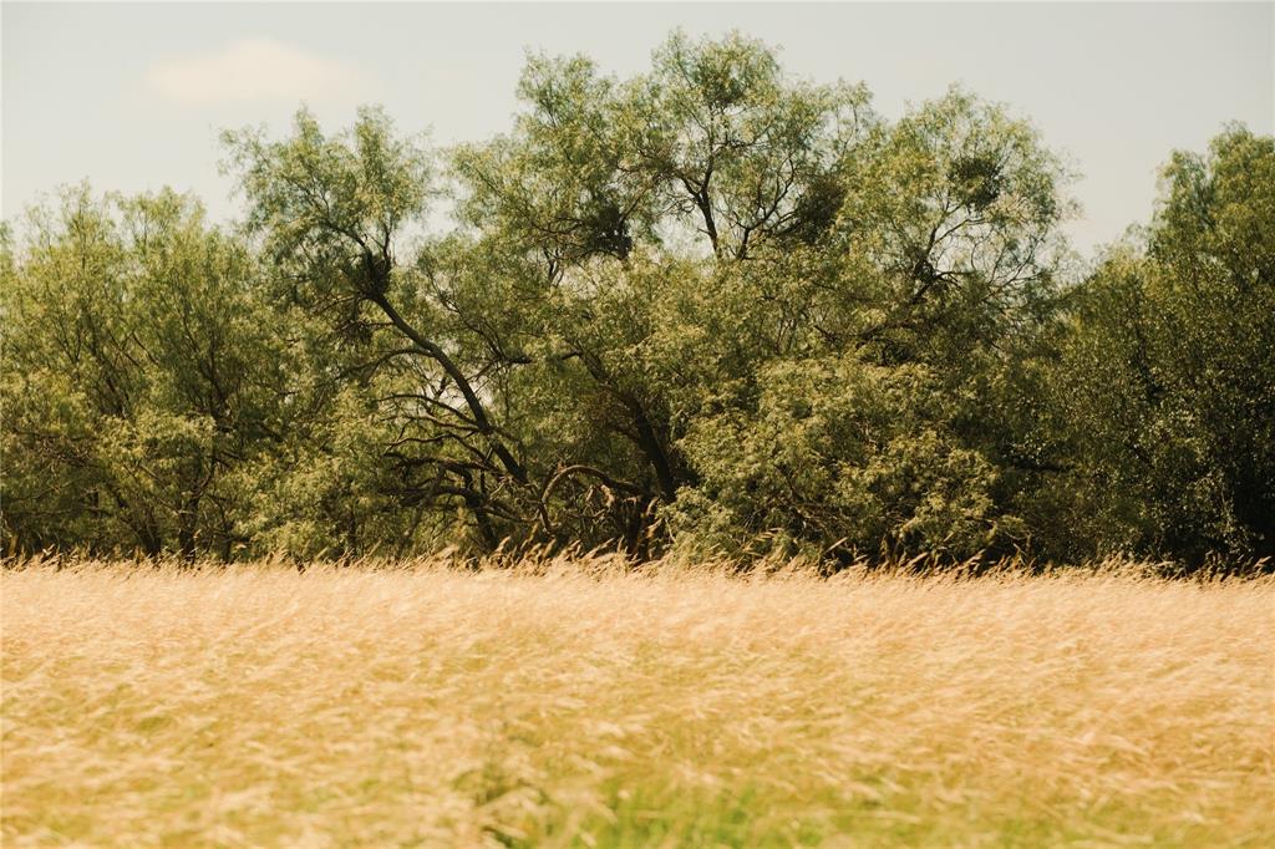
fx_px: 2974
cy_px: 424
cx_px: 638
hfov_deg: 24.2
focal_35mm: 84
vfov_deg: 16.3
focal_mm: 56
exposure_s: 1/4000
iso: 800
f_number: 2.8
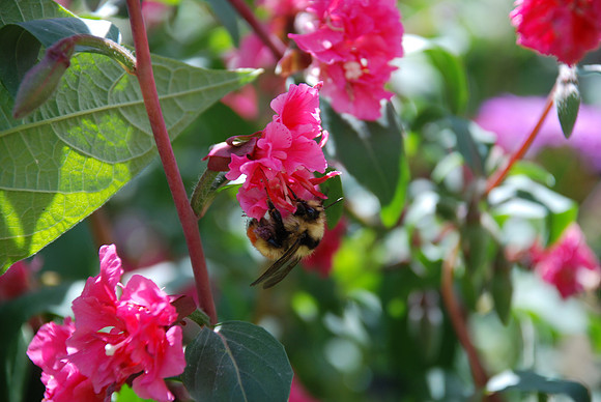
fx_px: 3384
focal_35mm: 202
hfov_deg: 10.1
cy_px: 201
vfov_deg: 6.8
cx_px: 300
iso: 200
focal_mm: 135
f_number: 5.6
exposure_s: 1/200
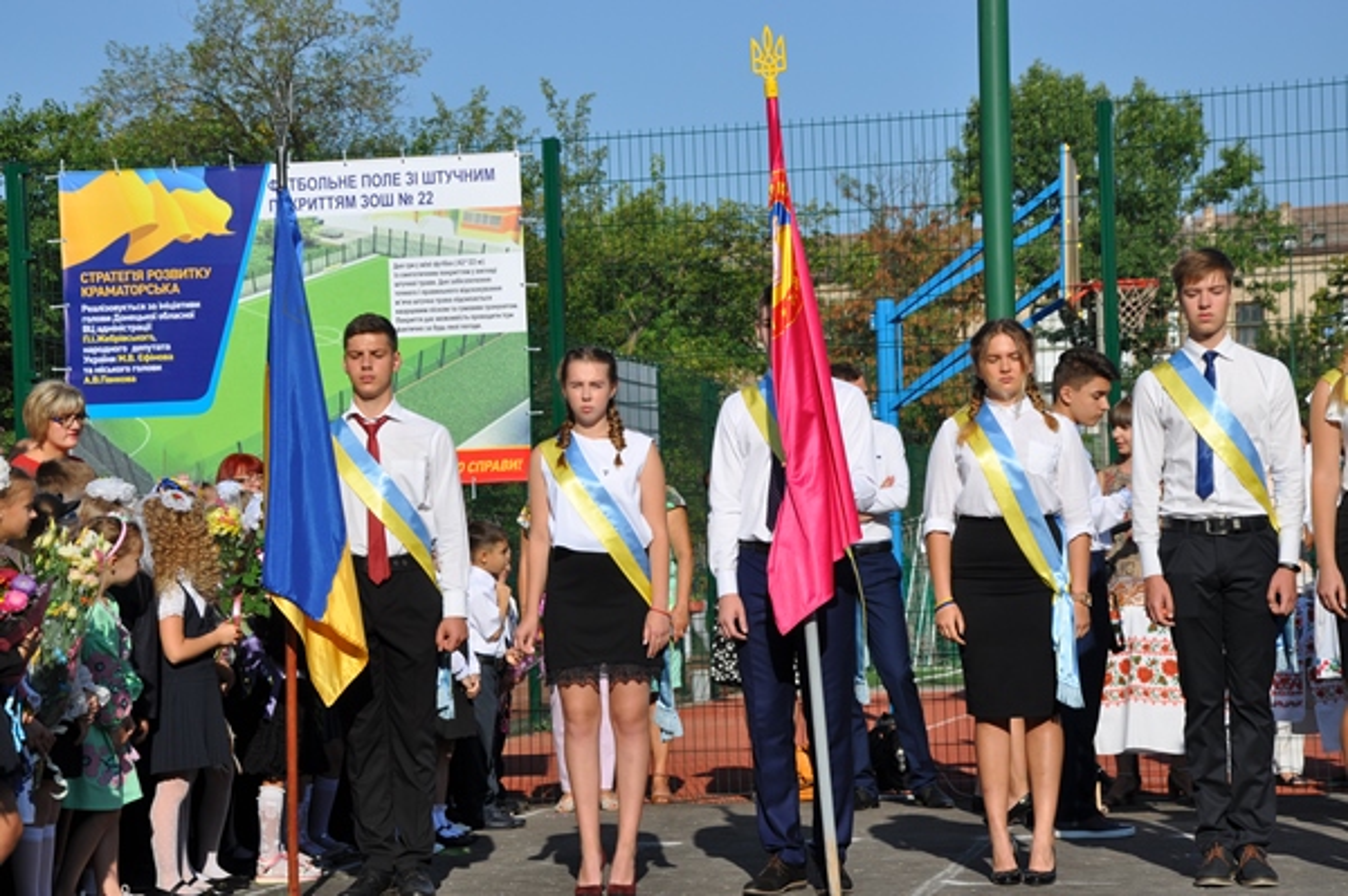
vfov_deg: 14.7
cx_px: 674
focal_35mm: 93
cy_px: 448
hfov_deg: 21.9
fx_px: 3479
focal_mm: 62
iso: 200
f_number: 10
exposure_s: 1/400
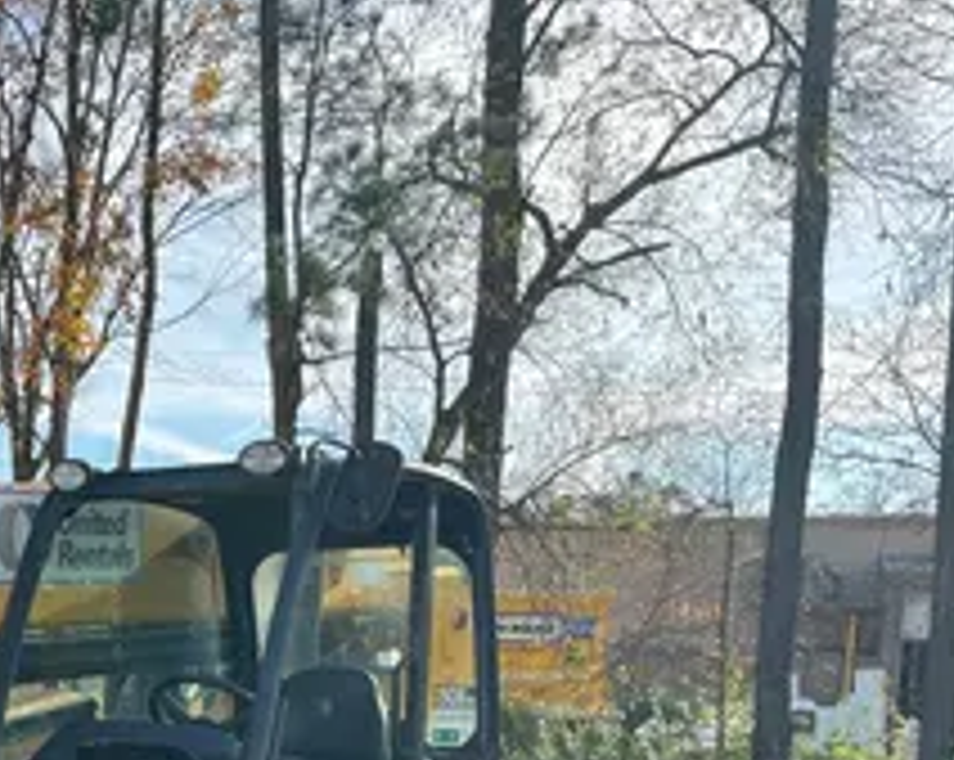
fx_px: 1861
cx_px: -162
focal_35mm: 66
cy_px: 920
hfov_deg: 26.0
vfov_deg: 21.4
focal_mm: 5.1
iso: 50
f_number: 1.6
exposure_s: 1/1028
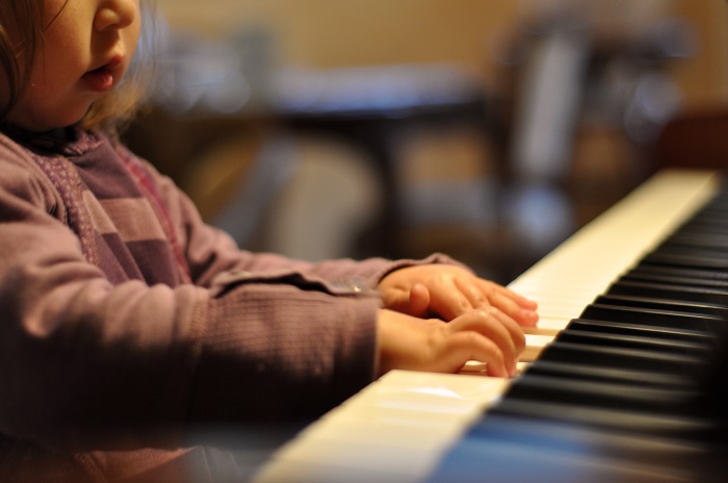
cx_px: 364
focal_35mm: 75
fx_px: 1514
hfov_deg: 27.0
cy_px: 242
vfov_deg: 18.1
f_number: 2
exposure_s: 1/40
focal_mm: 50
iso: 640
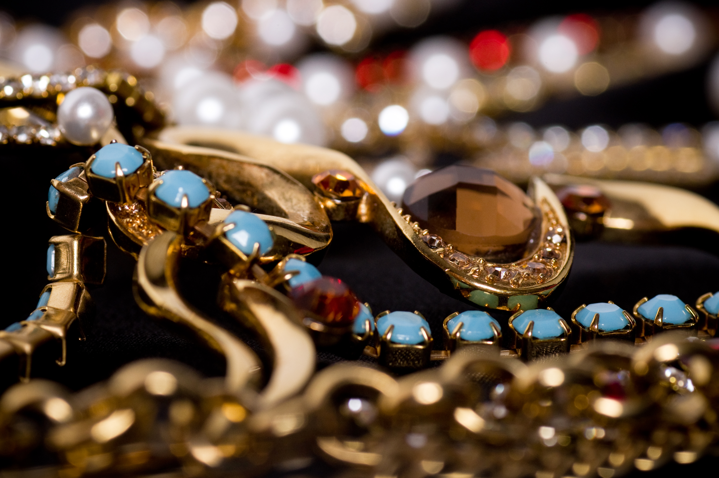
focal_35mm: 135
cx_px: 360
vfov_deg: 10.1
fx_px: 2693
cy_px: 239
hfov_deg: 15.2
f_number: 8
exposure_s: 1/125
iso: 200
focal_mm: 90
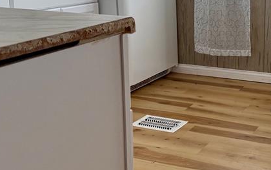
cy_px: 39
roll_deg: -0.9
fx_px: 458
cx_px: 228
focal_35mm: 62
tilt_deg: -10.2
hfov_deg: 31.8
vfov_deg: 20.8
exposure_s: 1/240
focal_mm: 6.76
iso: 125
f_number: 1.78
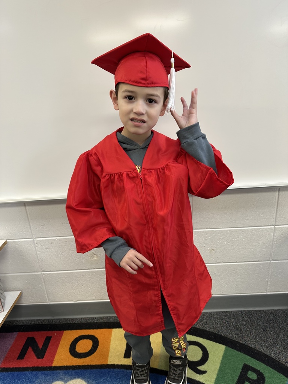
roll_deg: +3.3
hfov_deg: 56.8
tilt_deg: -19.4
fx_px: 266
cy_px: 192
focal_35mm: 24
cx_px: 144
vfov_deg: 71.6
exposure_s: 1/60
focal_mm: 6.86
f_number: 1.78
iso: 125
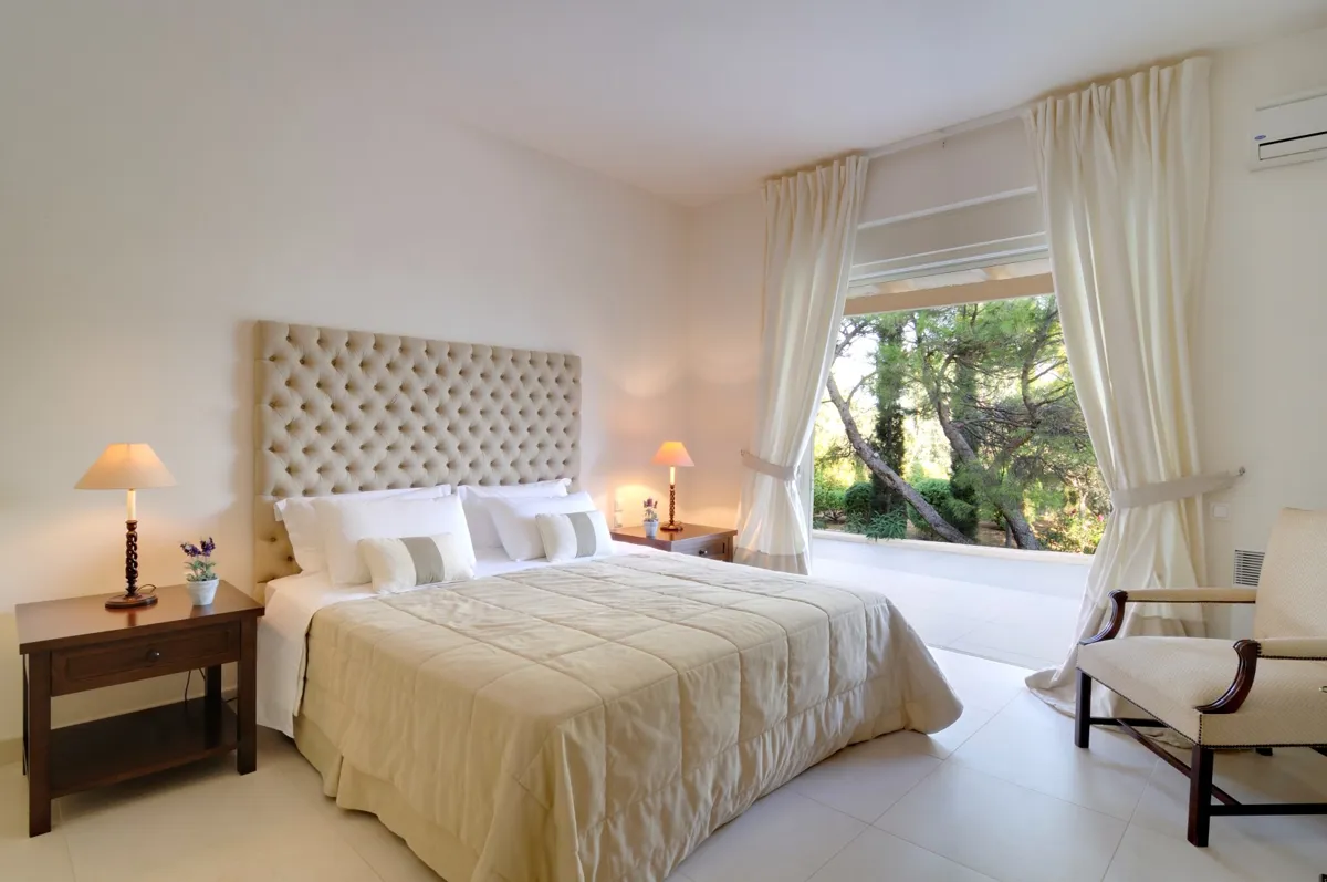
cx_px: 664
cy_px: 441
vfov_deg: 67.2
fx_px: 663
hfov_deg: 90.1
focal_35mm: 18
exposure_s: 4
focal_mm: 12
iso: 200
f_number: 18
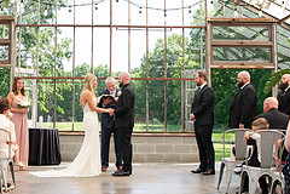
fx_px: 499
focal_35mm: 62
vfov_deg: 21.8
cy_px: 61
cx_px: 96
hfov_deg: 32.1
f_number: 4.5
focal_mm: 24
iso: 160
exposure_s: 1/200
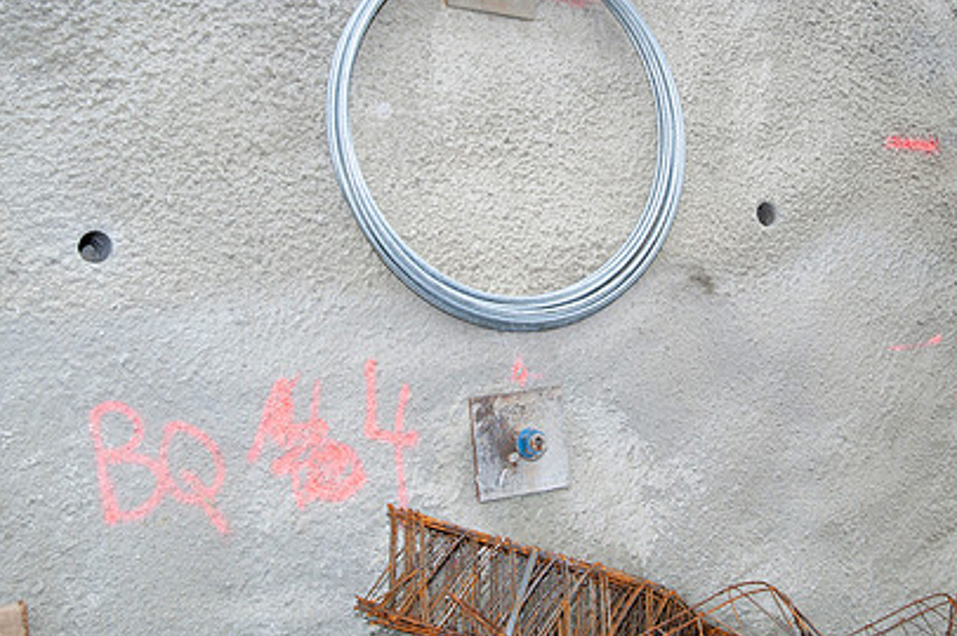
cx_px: 547
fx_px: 1062
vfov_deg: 33.1
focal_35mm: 40
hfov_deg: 48.3
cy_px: 212
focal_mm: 28
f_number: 8
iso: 200
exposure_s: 1/125
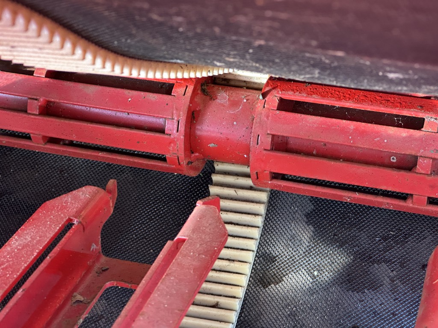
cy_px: 164
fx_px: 974
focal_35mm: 77
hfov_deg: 25.3
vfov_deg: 19.1
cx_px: 219
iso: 250
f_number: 2.8
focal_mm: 9
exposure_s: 1/60
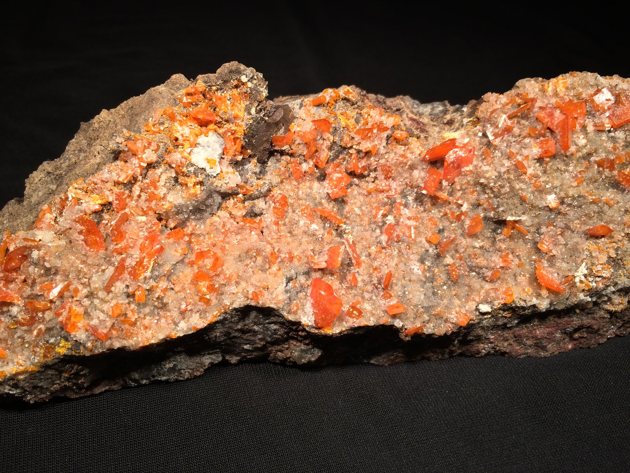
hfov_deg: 61.7
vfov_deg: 48.2
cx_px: 315
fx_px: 528
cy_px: 236
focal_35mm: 29
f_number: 2.2
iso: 32
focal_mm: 4.15
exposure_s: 1/120
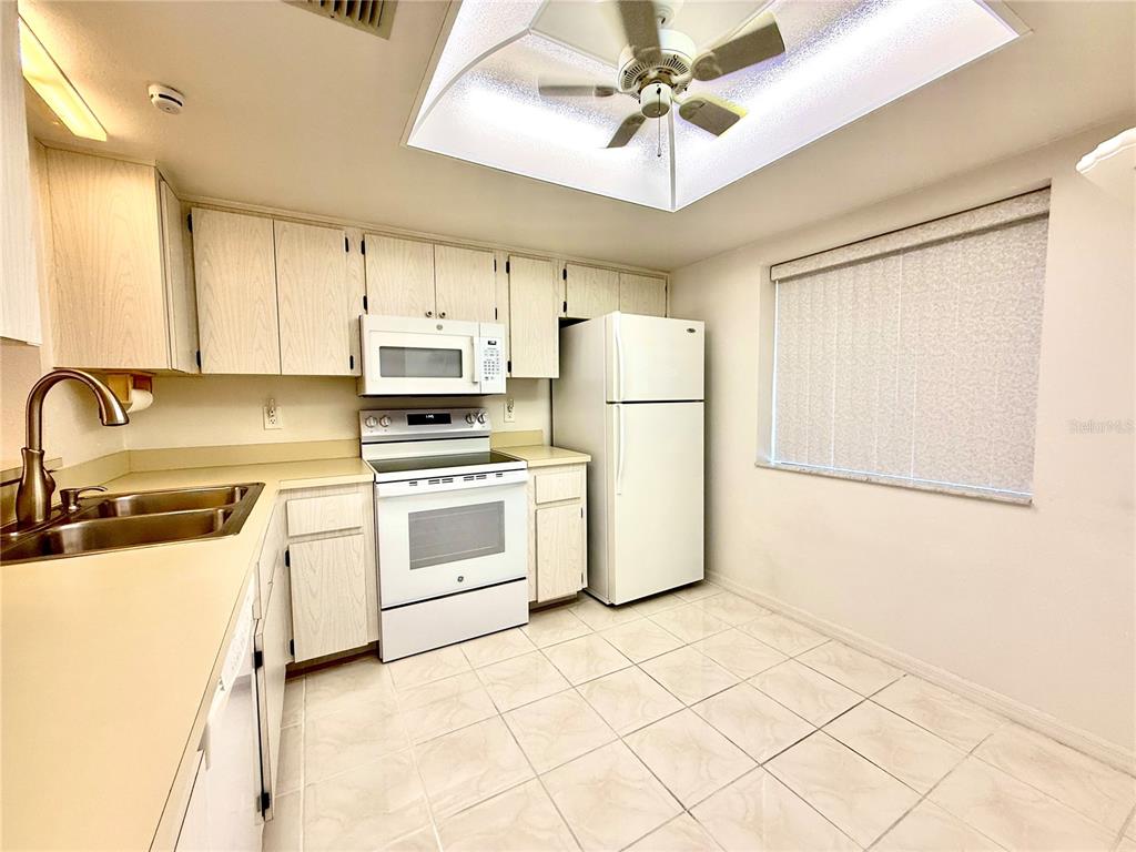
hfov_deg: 102.1
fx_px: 459
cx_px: 568
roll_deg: +0.5
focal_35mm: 14
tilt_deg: -3.8
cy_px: 426
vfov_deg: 85.7
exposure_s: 1/120
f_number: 2.2
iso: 125
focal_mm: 2.22
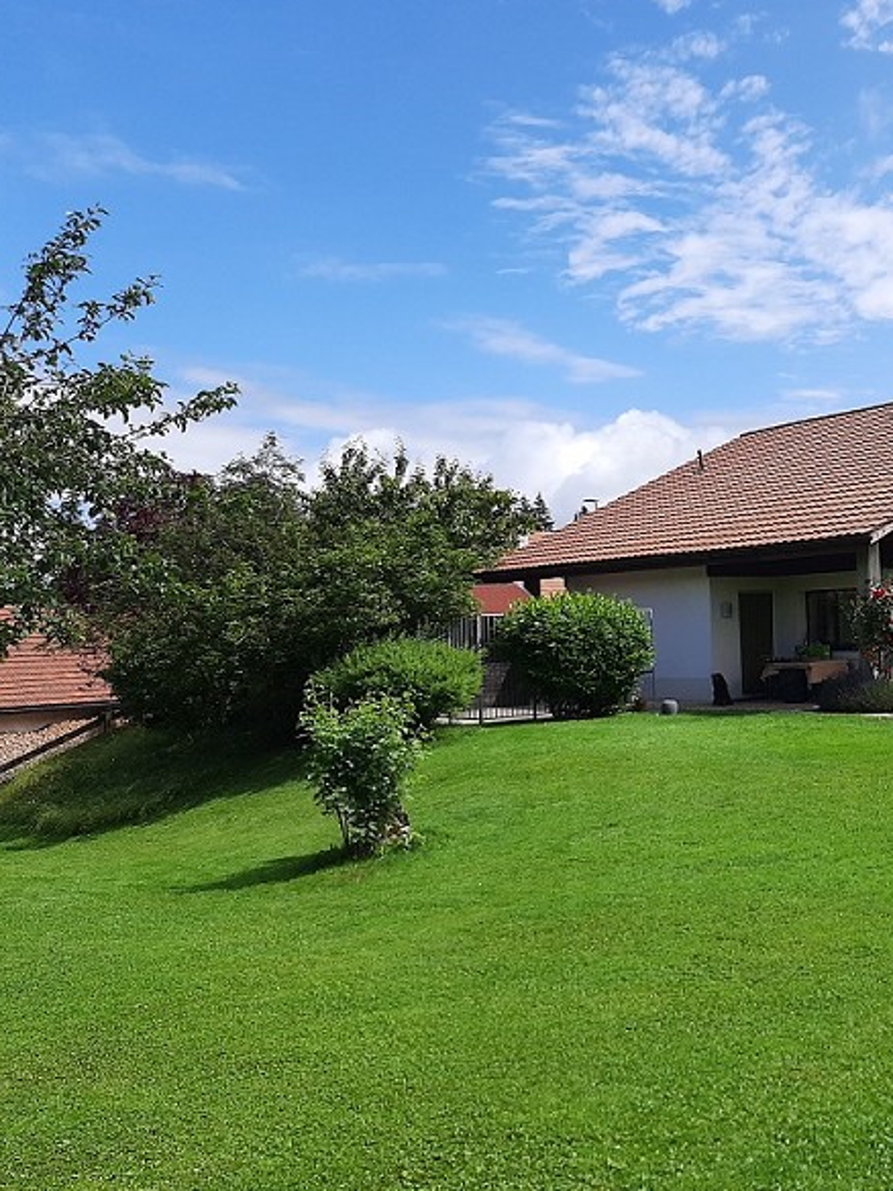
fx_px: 1273
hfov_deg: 36.9
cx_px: 756
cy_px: 598
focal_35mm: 37
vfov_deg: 50.1
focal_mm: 3.93
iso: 40
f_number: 1.7
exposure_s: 1/2445
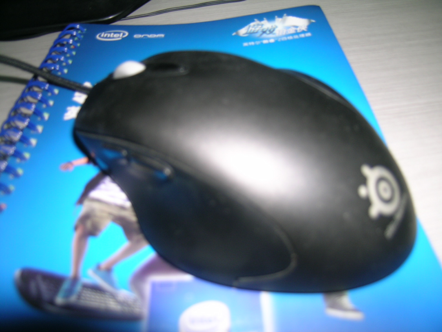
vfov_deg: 49.7
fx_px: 358
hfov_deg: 63.4
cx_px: 221
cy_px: 166
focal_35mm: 28
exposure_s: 1/60.1
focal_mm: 5.8
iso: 50
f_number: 2.8
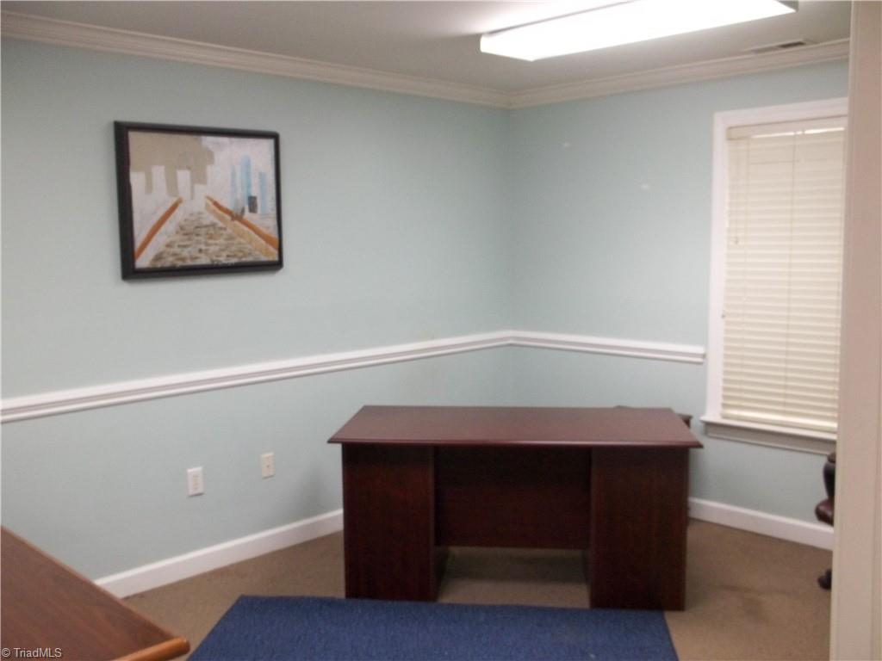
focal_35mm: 33
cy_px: 330
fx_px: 841
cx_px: 441
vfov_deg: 42.9
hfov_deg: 55.4
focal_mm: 5.9
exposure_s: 1/30
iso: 160
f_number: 3.3
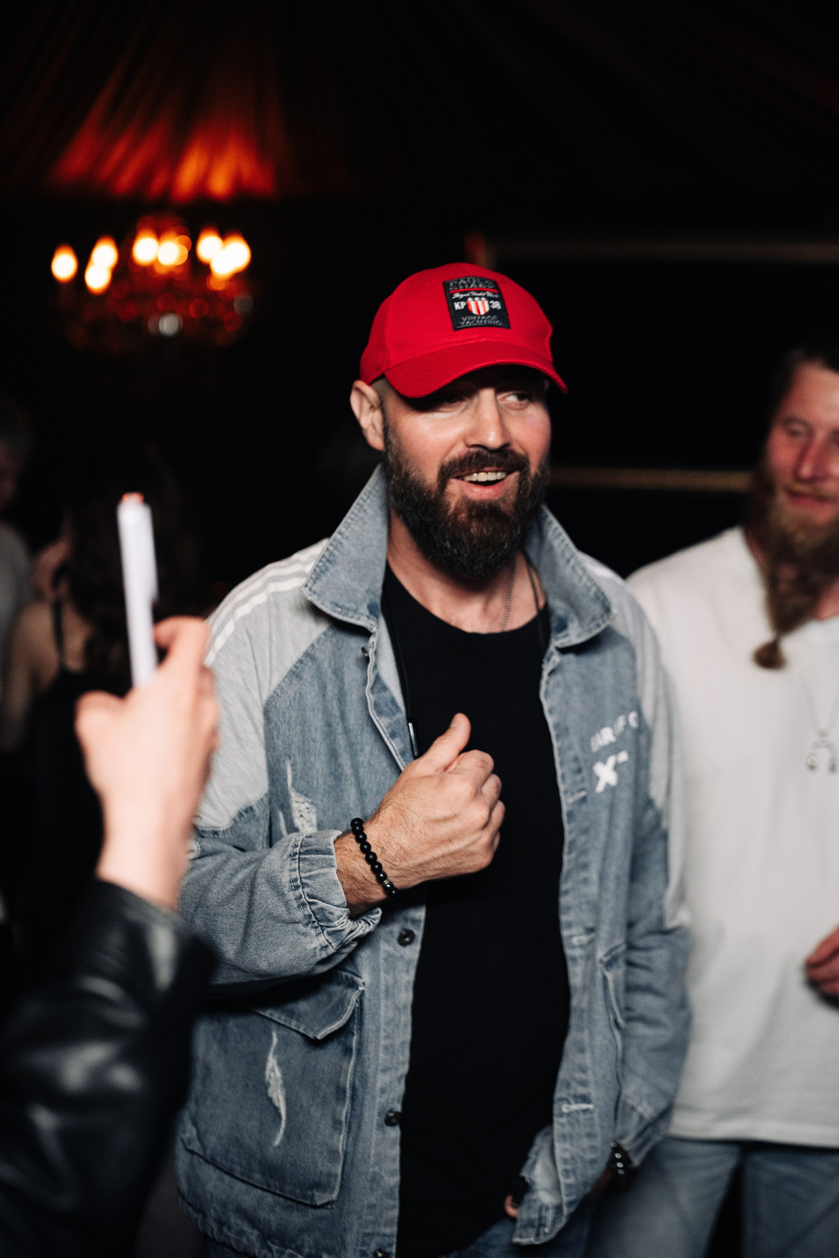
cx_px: 420
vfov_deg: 39.6
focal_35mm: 50
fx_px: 1748
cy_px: 629
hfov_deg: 27.0
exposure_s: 1/640
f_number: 2
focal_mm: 50
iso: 3200
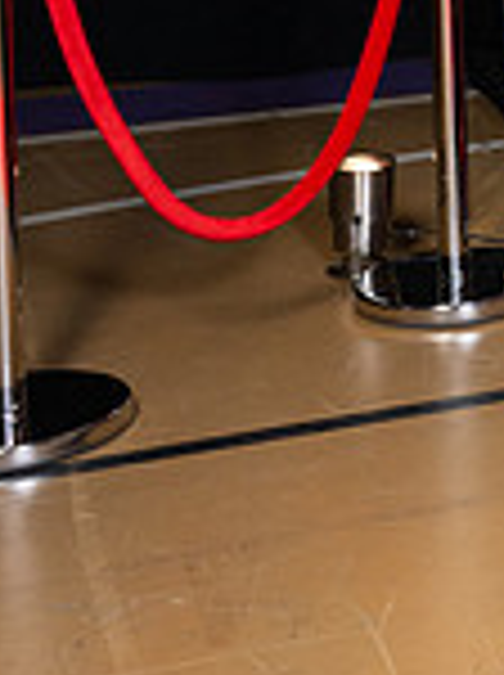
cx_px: 1269
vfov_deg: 15.6
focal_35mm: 120
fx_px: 2336
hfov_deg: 10.4
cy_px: -199
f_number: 8
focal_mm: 28
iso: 400
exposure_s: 1/125
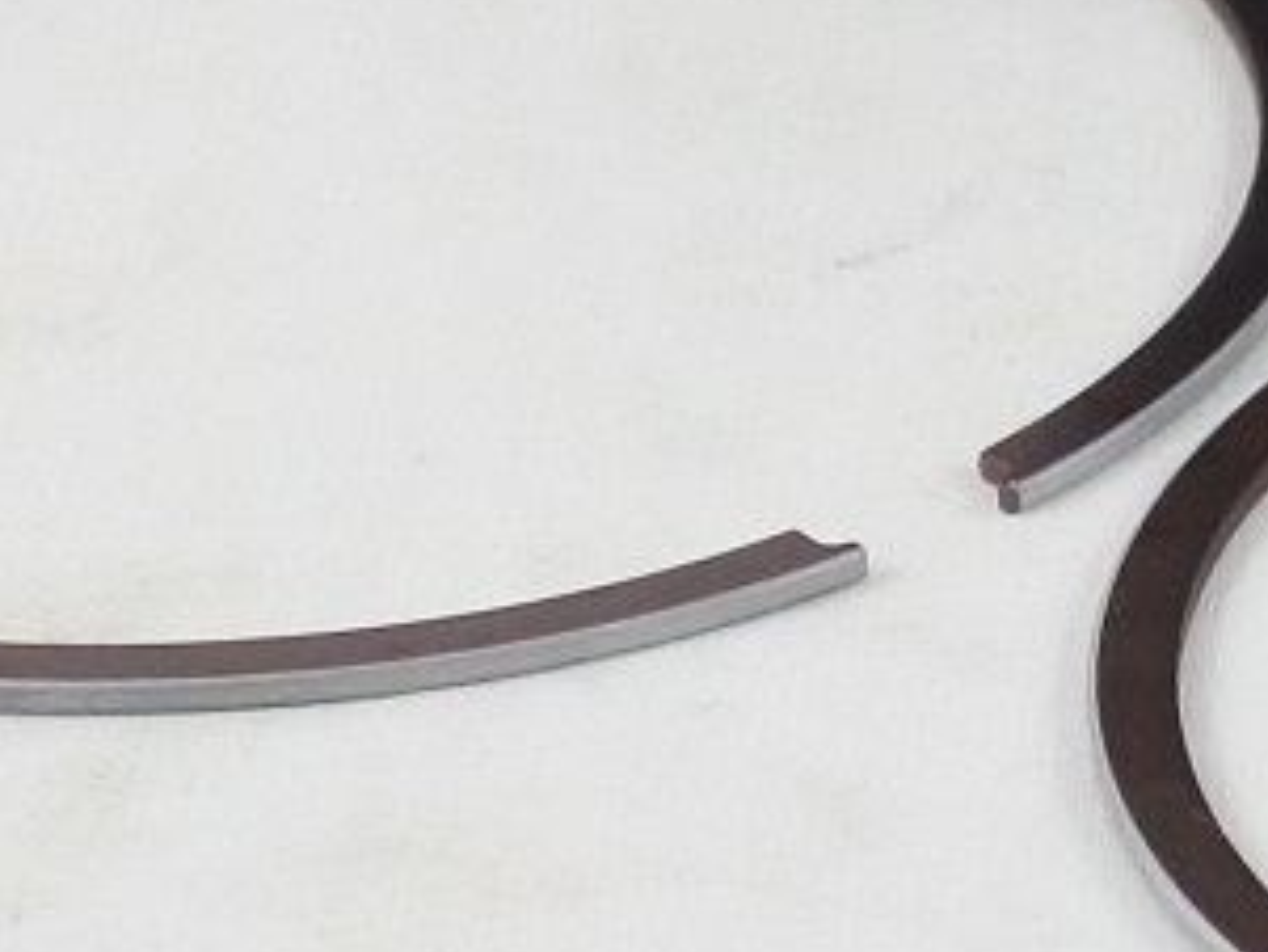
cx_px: 1915
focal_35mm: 275
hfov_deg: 7.1
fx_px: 10077
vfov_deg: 5.3
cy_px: -720
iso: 640
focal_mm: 16.1
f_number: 4.5
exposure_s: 1/125
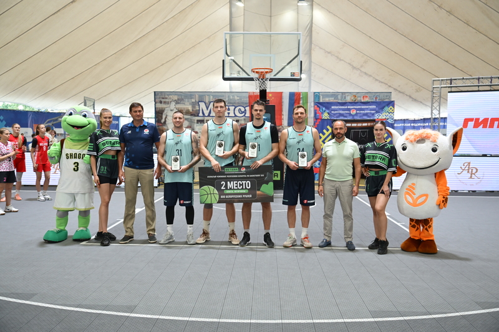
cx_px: 250
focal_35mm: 32
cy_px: 166
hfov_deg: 58.7
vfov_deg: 41.1
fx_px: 443
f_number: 3.5
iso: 1250
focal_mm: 32
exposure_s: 1/250
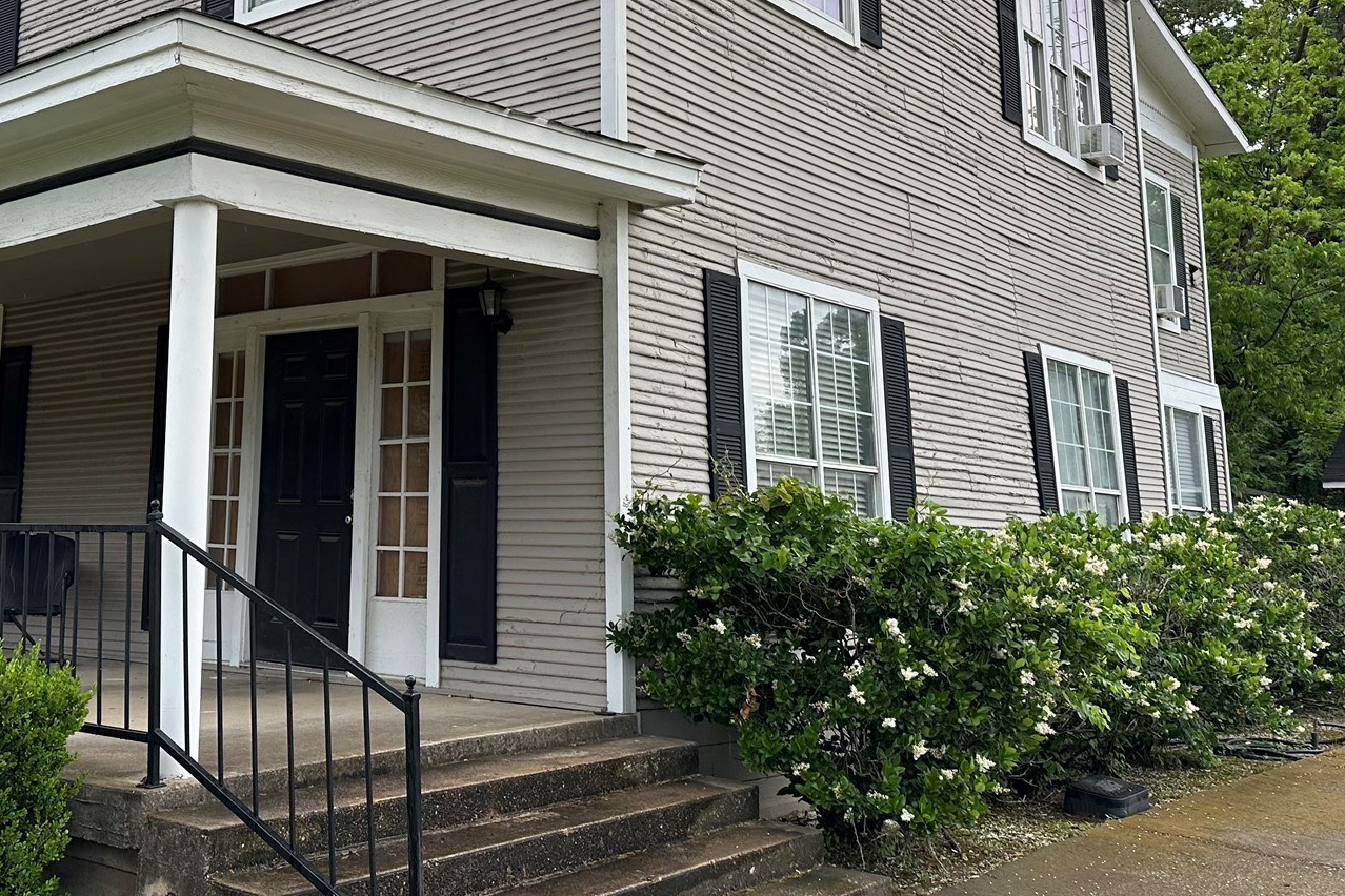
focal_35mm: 40
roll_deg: -1.2
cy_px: 242
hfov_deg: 46.8
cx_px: 341
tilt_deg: +10.8
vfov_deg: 32.9
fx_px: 1494
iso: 80
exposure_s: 1/577
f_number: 1.78
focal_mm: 6.86
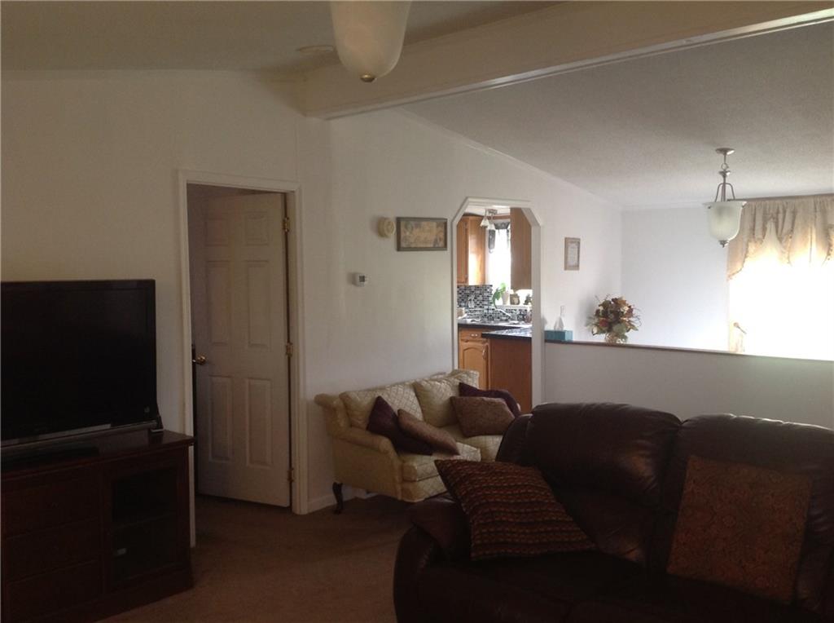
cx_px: 417
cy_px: 312
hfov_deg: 52.7
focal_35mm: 35
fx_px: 842
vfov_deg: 40.6
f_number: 2.4
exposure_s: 1/15
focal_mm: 4.28
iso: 125
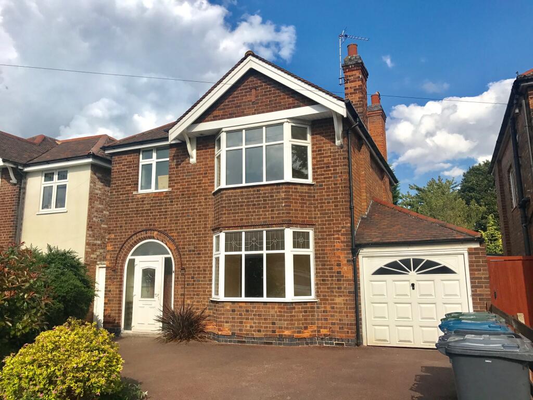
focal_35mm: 28
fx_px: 431
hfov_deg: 63.4
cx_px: 266
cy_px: 200
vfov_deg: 49.7
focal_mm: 3.99
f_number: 1.8
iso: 20
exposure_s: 1/2740
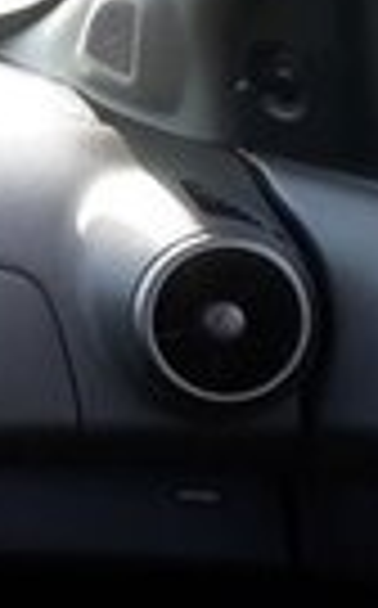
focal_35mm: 140
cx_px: -778
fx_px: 2315
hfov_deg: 8.0
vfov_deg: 14.9
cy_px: 471
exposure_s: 1/356
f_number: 1.7
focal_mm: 3.71
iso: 40
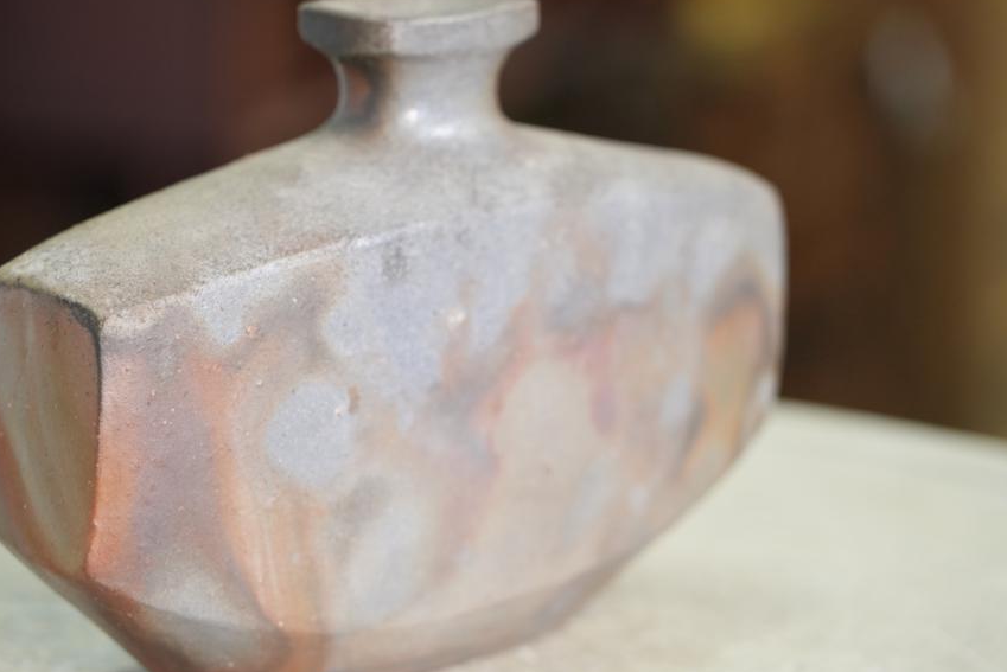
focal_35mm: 134
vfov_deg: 10.2
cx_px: 390
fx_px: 3750
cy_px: 337
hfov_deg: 15.3
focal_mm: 105
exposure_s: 1/125
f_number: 4
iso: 2000
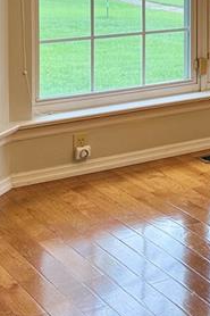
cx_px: 381
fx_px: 806
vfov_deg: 20.9
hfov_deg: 13.3
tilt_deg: -1.7
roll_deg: -0.7
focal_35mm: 92
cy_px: -43
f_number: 1.78
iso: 100
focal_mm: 6.76
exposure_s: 1/228
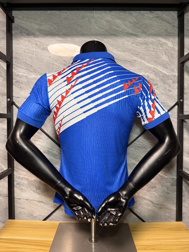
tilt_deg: -1.5
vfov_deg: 71.6
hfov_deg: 56.8
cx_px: 94
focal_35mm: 24
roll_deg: -0.7
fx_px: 175
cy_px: 126
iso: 160
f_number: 1.78
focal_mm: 6.76
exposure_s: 1/50
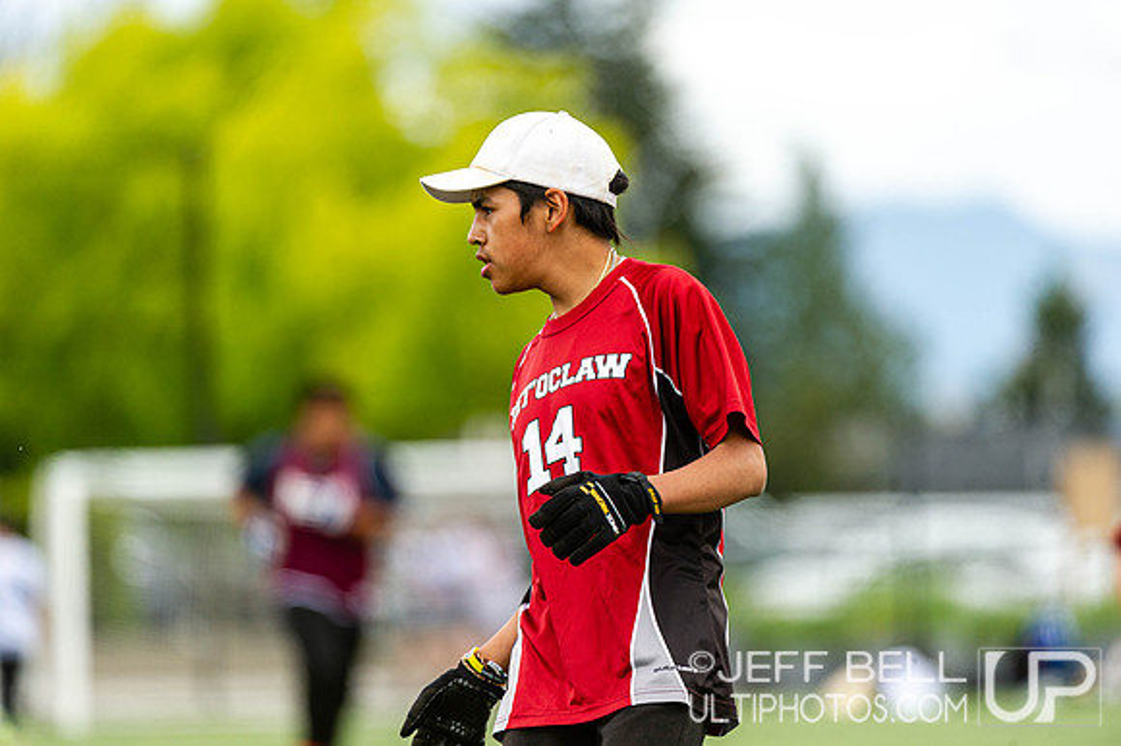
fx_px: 12448
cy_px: 373
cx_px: 560
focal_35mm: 400
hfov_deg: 5.2
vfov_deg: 3.4
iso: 200
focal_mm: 400
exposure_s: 1/1000
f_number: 4
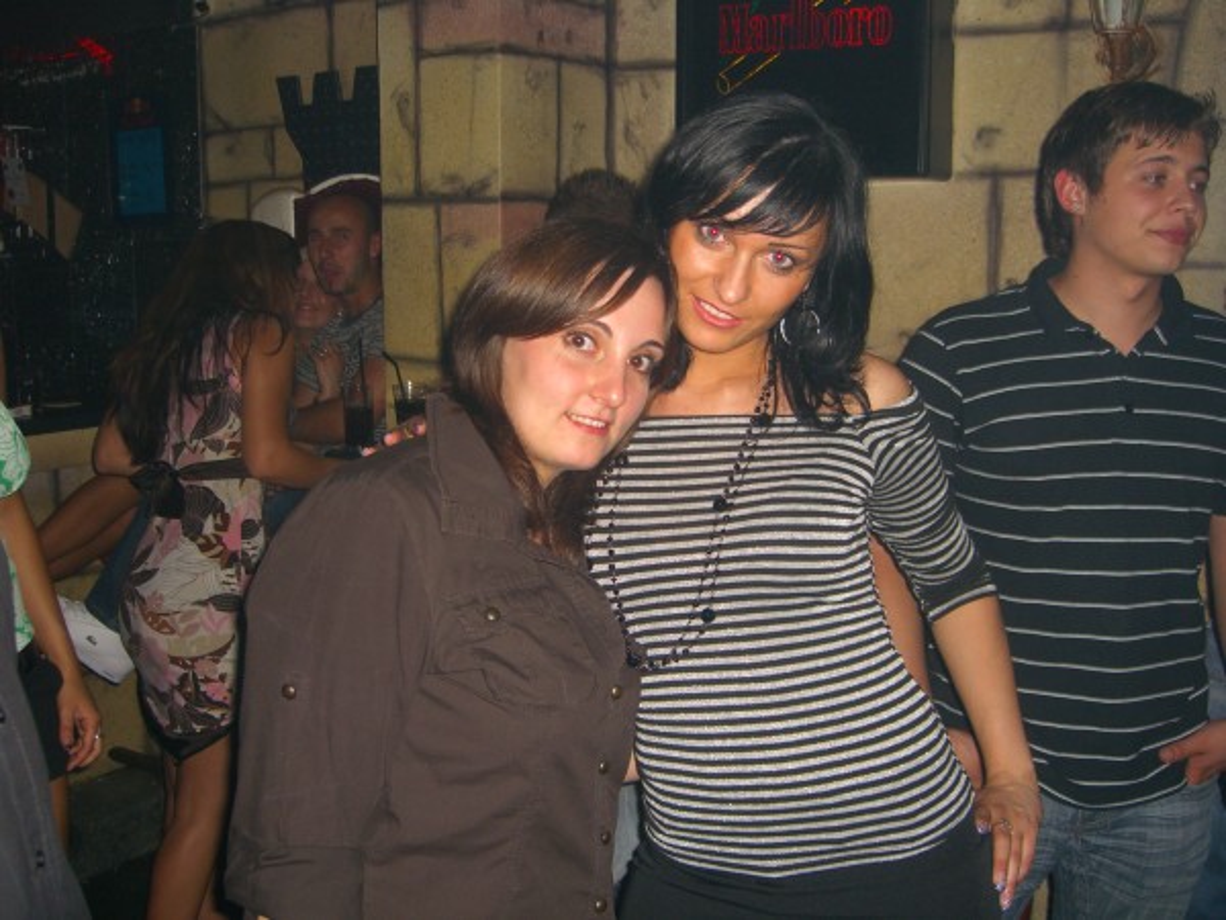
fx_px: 1346
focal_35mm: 38
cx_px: 613
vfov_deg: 37.7
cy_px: 460
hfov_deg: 49.0
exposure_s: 1/60
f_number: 2.8
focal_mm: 7.9
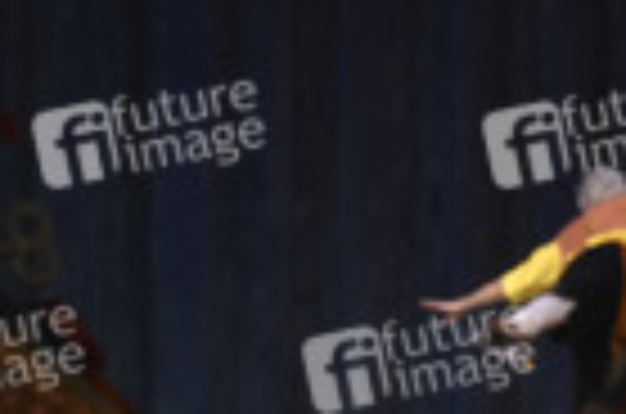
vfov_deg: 3.3
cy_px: 472
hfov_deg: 4.9
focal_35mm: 415
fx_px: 7193
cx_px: 930
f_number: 5.3
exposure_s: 1/250
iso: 1600
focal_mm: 85
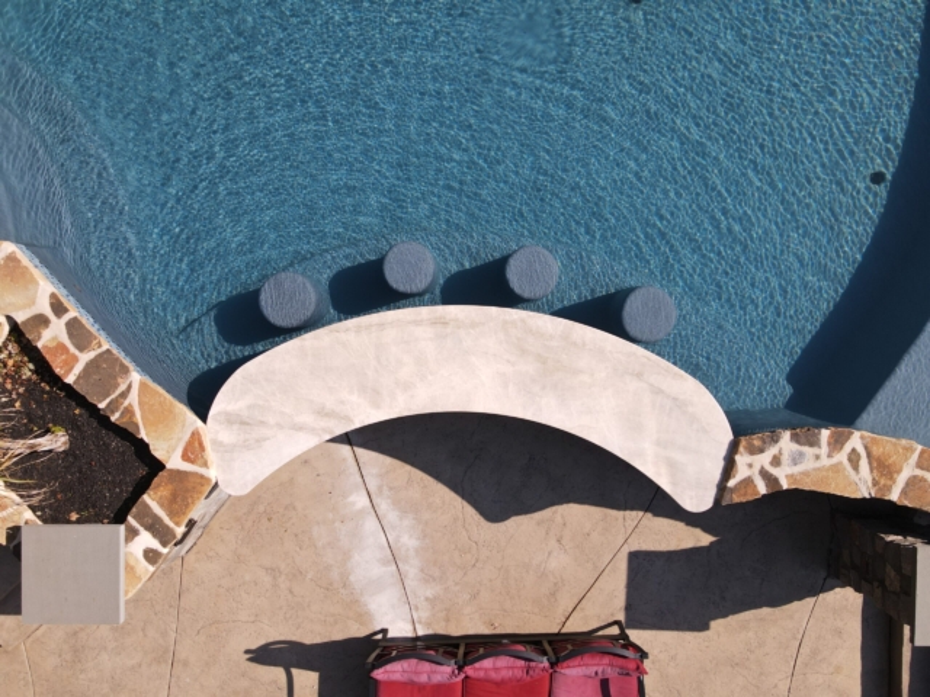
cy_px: 348
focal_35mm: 24
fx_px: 645
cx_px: 465
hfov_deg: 71.6
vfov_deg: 56.8
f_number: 2.8
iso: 110
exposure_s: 1/40
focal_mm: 4.5
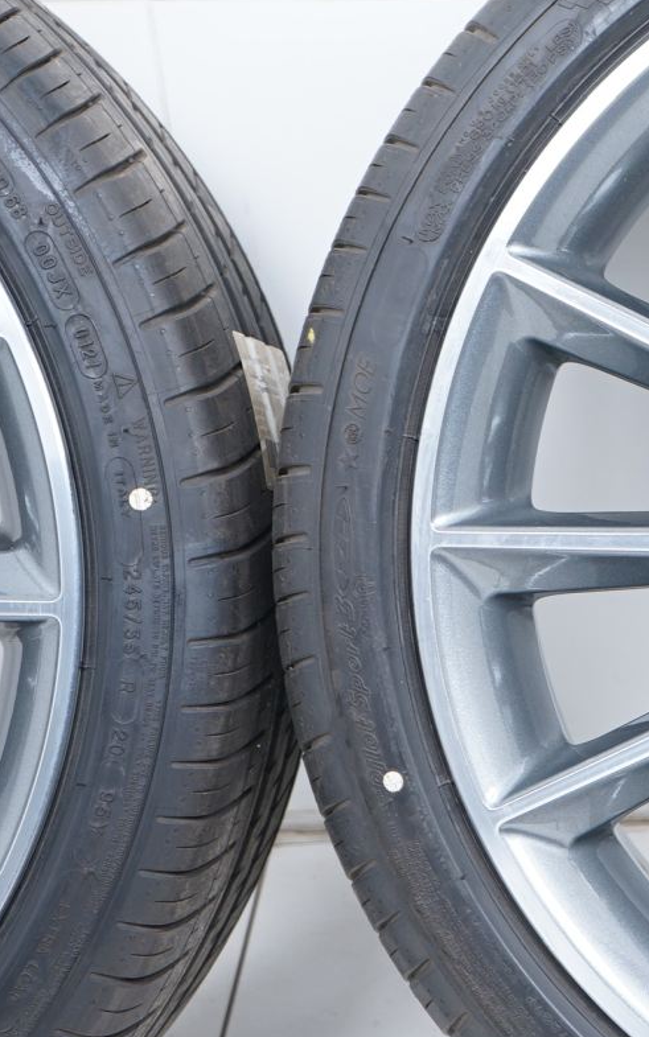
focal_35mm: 117
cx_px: 1096
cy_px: 518
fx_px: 3309
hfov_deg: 10.6
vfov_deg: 17.8
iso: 250
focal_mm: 47
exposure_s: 1/125
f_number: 5.6
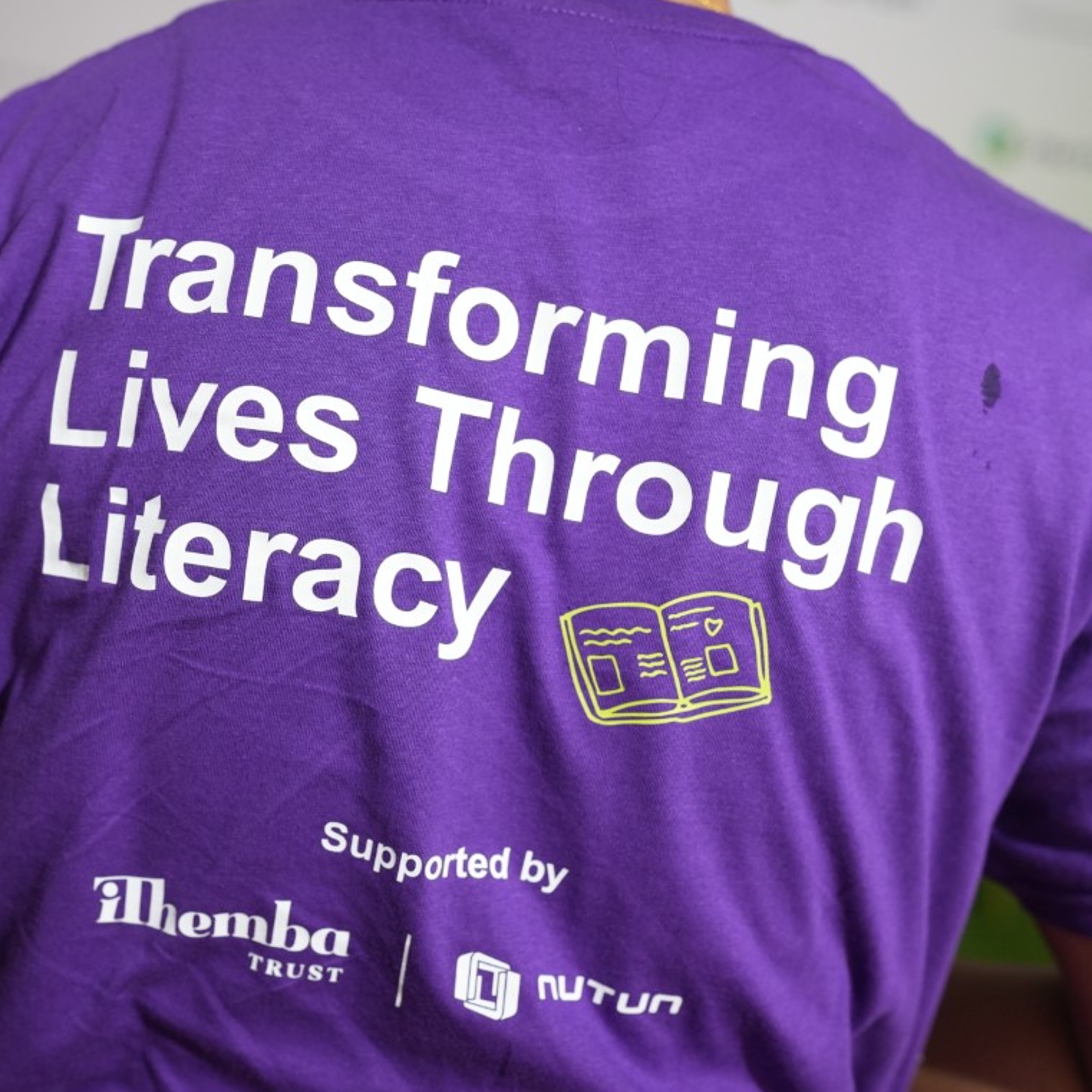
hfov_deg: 37.3
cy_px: 548
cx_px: 415
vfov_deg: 37.6
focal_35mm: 45
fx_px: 1606
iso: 1600
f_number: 2.8
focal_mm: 35
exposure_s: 1/160
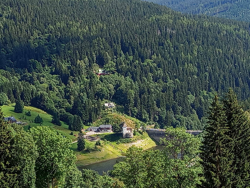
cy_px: 115
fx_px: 657
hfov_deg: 21.5
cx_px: 122
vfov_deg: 16.2
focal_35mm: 91
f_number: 1.7
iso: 50
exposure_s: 1/391
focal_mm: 5.24
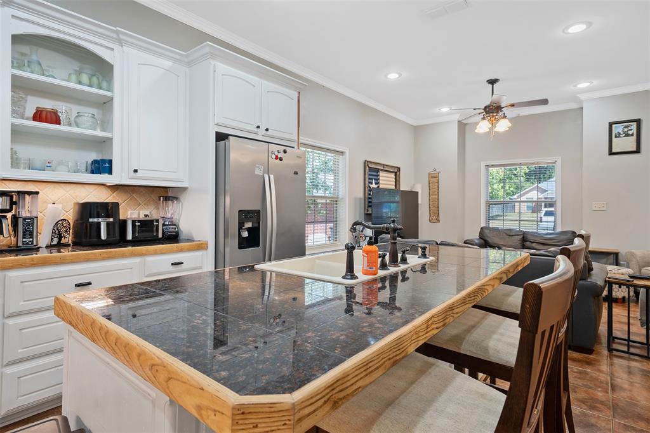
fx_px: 343
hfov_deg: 86.9
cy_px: 216
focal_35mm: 19
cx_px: 325
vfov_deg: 64.5
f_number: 8
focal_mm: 19
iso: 800
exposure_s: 1/13
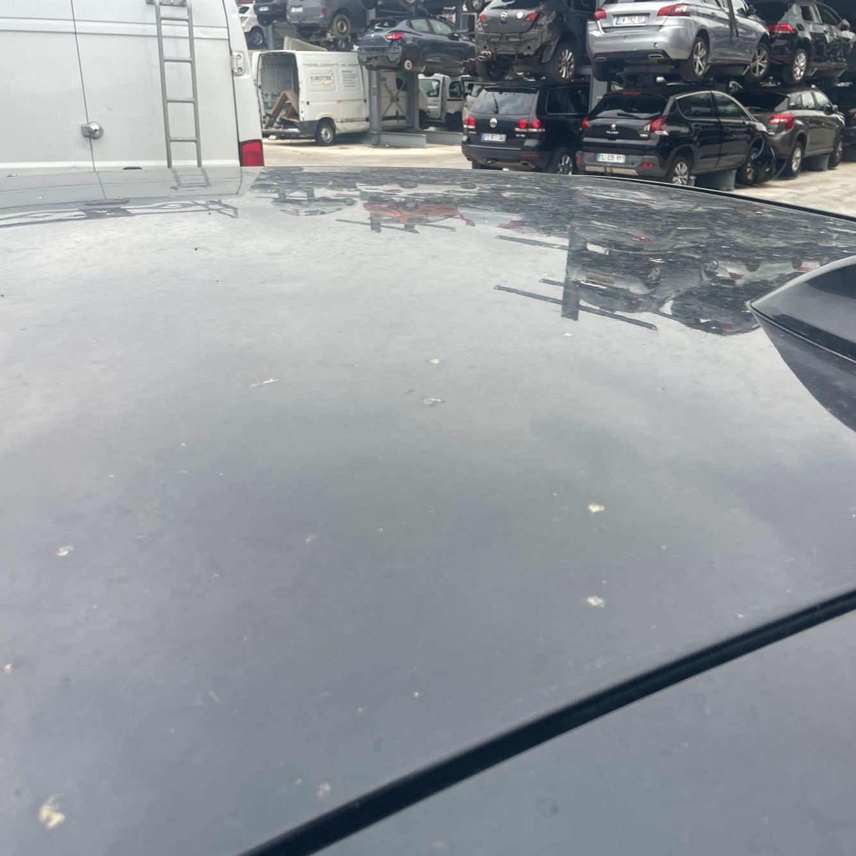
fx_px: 867
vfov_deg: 52.5
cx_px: 459
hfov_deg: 52.5
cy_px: 426
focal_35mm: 31
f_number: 1.6
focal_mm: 4.2
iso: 40
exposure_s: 1/121
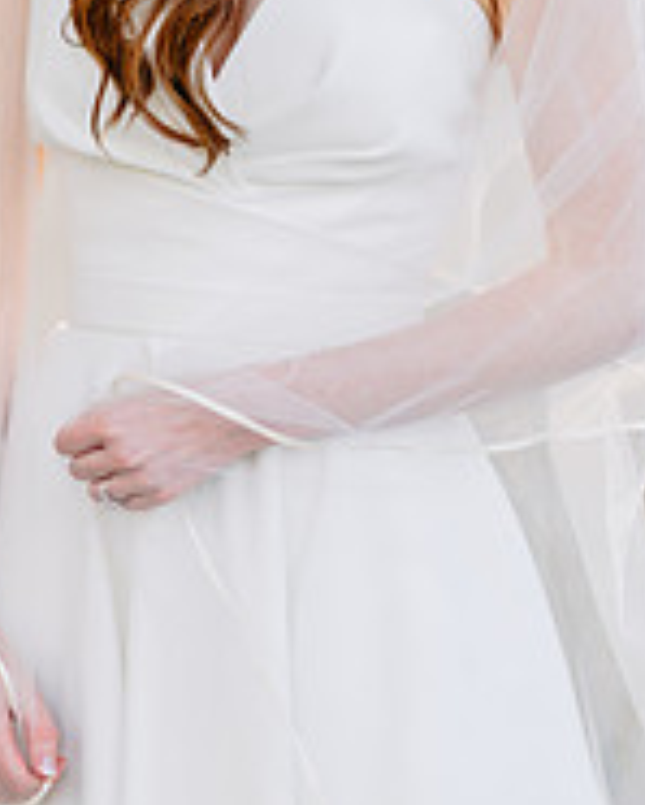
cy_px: 177
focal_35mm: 193
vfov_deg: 10.0
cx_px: 275
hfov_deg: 8.0
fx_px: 4602
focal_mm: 85
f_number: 2
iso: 100
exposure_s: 1/640
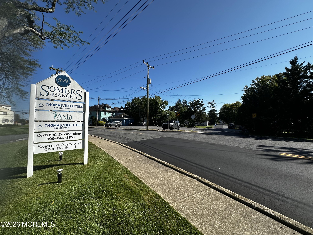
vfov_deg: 85.7
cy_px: 118
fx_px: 127
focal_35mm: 14
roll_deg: +0.0
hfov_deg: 102.1
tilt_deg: +2.5
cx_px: 156
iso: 40
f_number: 2.2
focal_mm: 2.22
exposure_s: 1/1742
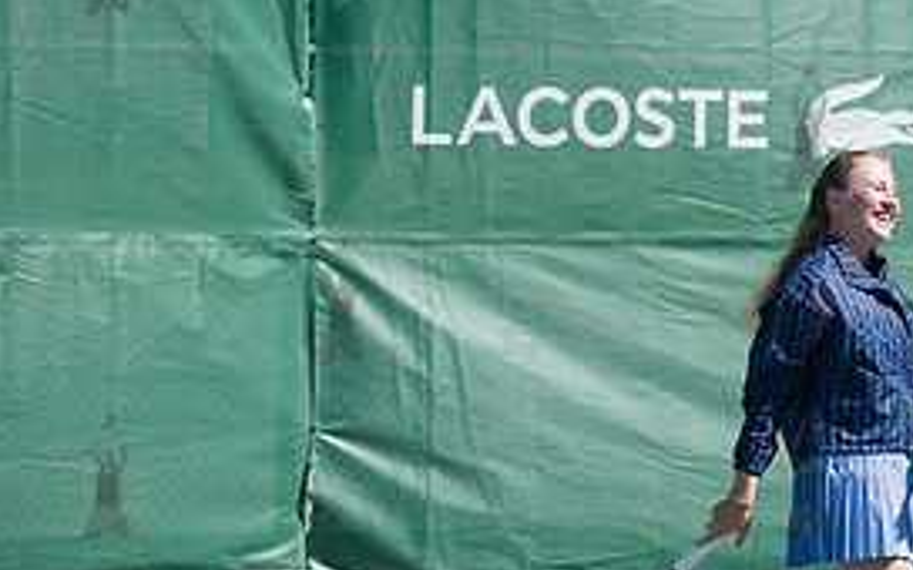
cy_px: 394
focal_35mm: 276
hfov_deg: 7.6
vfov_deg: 4.8
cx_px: 610
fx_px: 6867
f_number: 4
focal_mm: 105
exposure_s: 1/2000
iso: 200
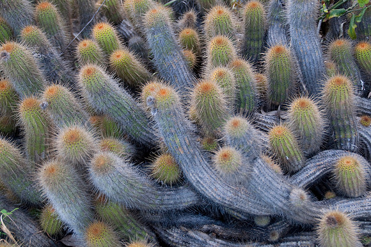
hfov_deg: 35.1
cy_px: 124
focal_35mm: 57
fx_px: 587
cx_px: 186
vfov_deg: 23.7
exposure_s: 1/250
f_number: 4.5
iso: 800
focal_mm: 38
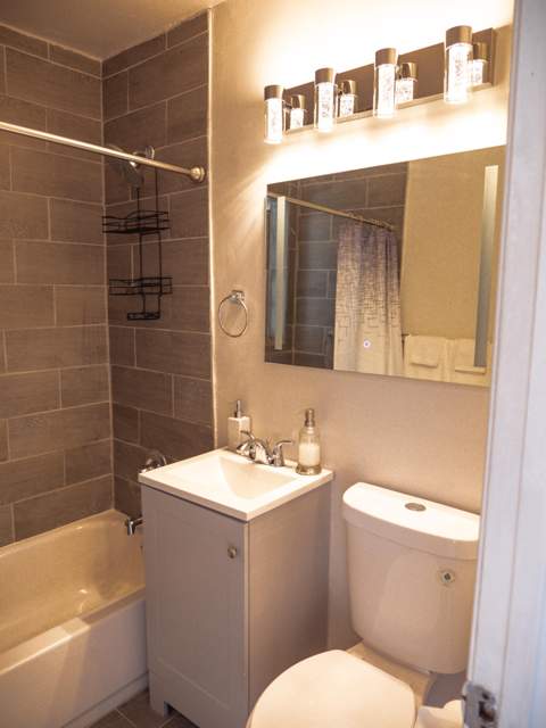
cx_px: 273
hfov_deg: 53.1
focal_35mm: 26
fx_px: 547
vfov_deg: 67.3
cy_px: 364
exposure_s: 1/60
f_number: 2.8
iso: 200
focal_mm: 12
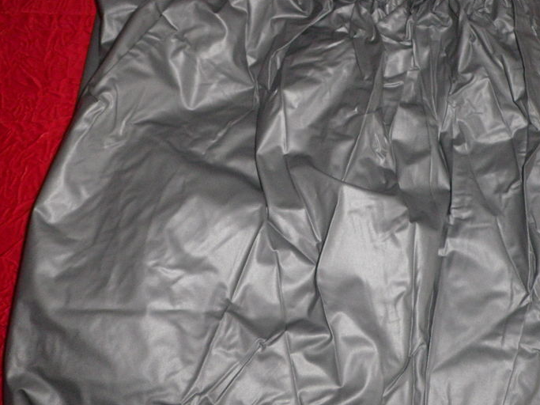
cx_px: 319
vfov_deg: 35.1
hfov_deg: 45.6
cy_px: 196
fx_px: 639
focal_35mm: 41
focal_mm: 4.9
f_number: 7
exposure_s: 1/60
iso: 400
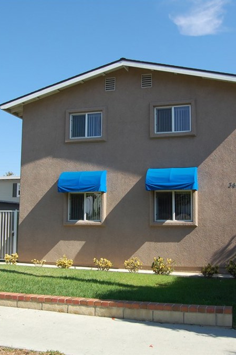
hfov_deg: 32.6
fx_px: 403
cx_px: 135
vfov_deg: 47.4
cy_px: 176
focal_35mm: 41
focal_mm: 18
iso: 200
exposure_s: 1/250
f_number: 8
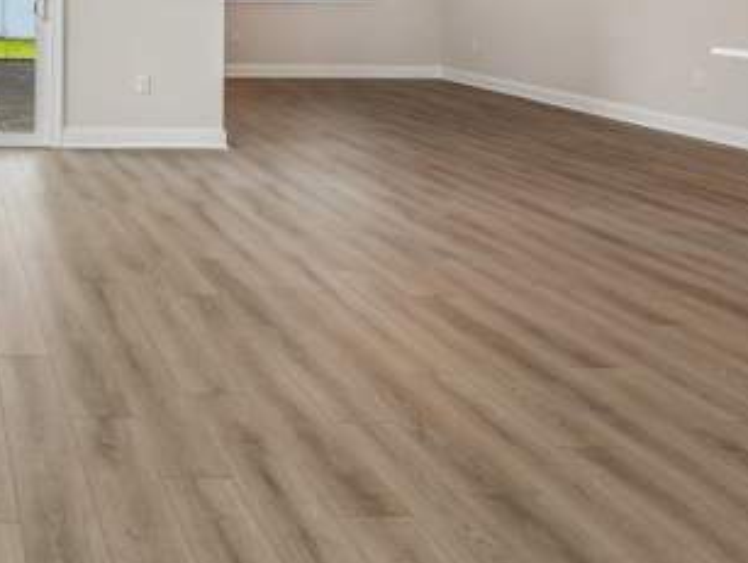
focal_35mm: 37
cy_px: -37
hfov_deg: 41.4
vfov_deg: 34.4
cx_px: -54
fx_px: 795
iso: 400
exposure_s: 1/30
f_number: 10
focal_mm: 14.7
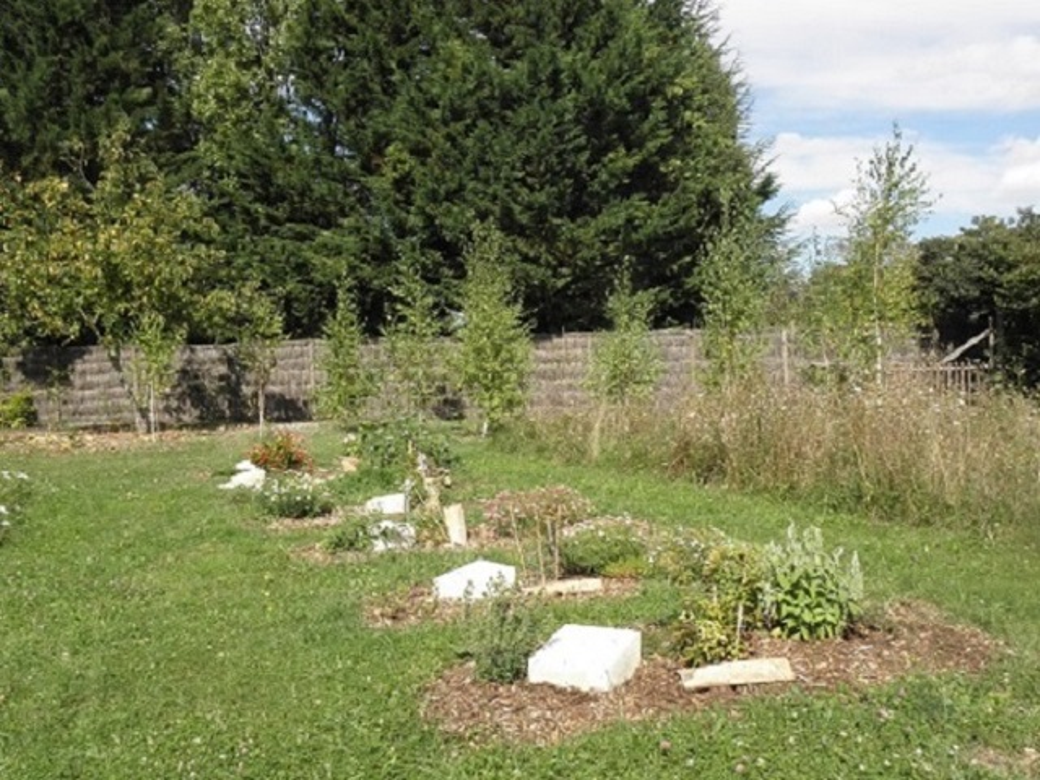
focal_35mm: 32
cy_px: 390
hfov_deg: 56.8
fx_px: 961
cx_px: 520
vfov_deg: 44.2
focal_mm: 5.71
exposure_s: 1/200
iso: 64
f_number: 5.6
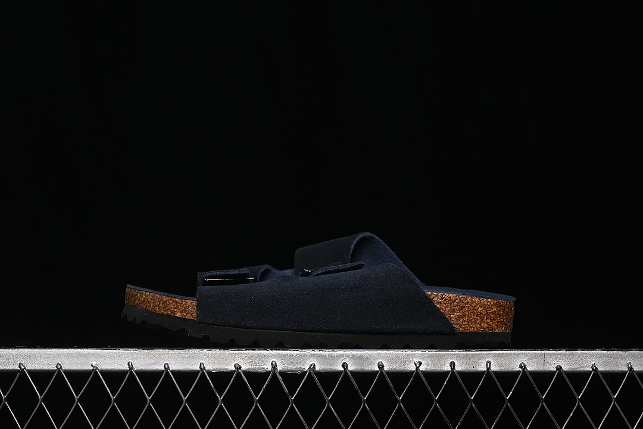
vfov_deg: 18.2
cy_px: 214
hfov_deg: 27.0
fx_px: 1339
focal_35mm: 75
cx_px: 322
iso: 160
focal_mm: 50
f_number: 6.3
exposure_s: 1/60
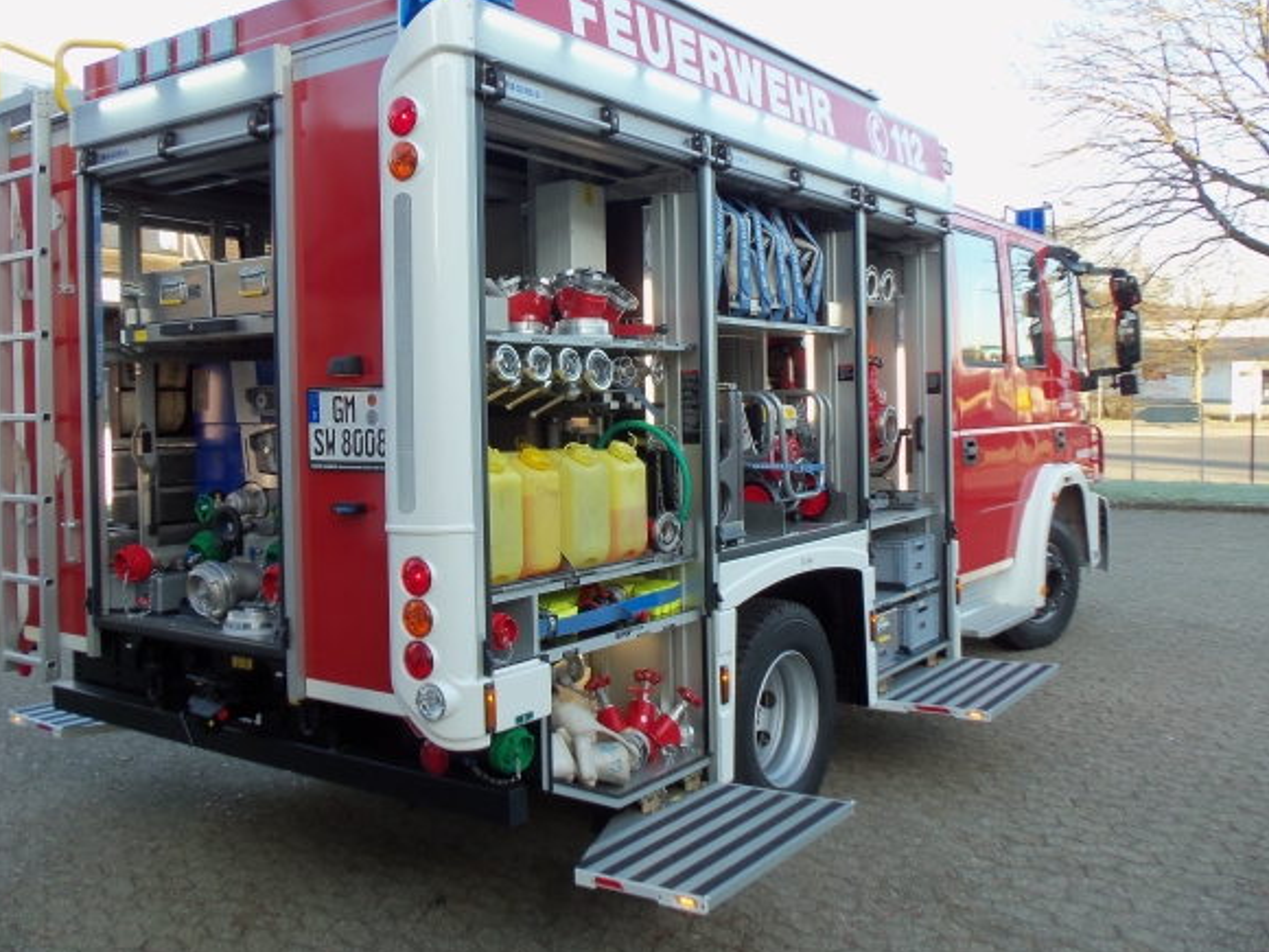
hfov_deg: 56.7
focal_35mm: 32
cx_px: 571
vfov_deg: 44.2
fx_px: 1173
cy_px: 457
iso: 80
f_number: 3.4
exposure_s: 1/100
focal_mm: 5.2
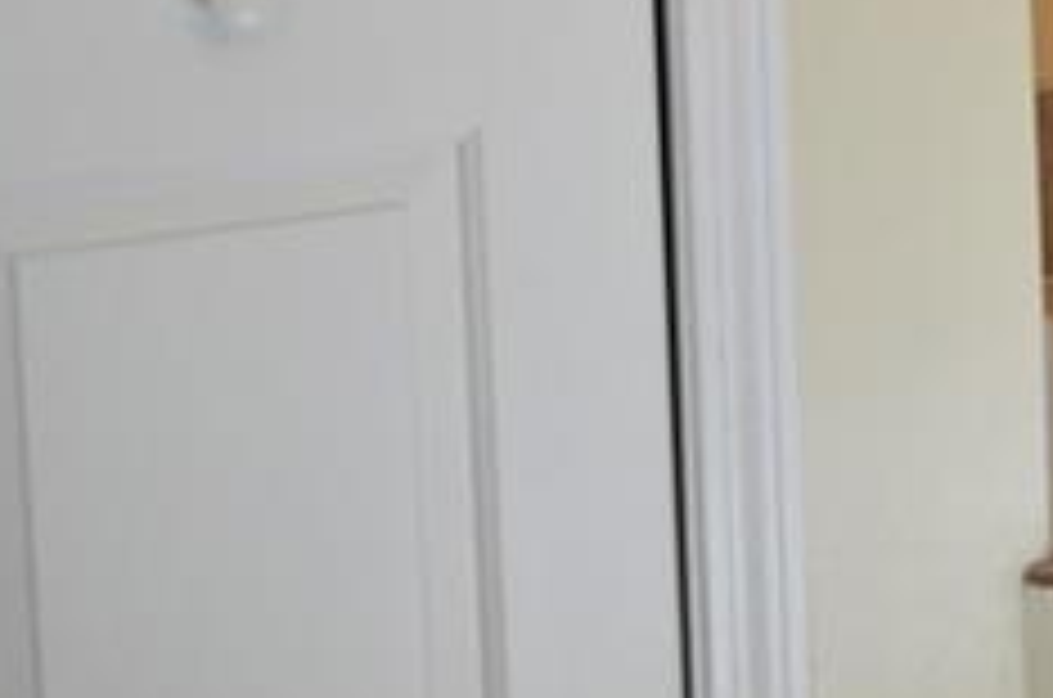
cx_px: 2246
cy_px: -385
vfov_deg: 11.1
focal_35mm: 118
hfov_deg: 14.0
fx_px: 3444
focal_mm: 18
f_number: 5
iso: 400
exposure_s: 1/100
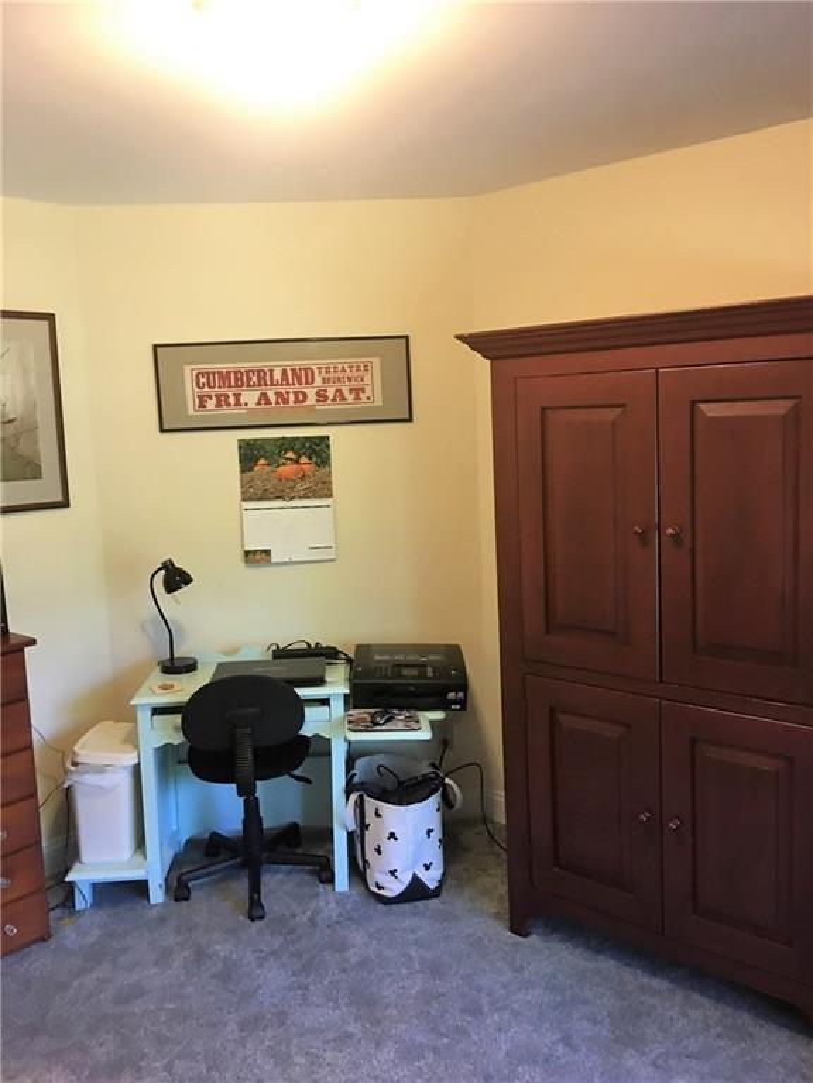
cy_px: 542
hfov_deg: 48.2
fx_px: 908
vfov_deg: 61.7
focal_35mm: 29
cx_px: 406
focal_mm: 4.15
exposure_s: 1/15
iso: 64
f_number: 2.2
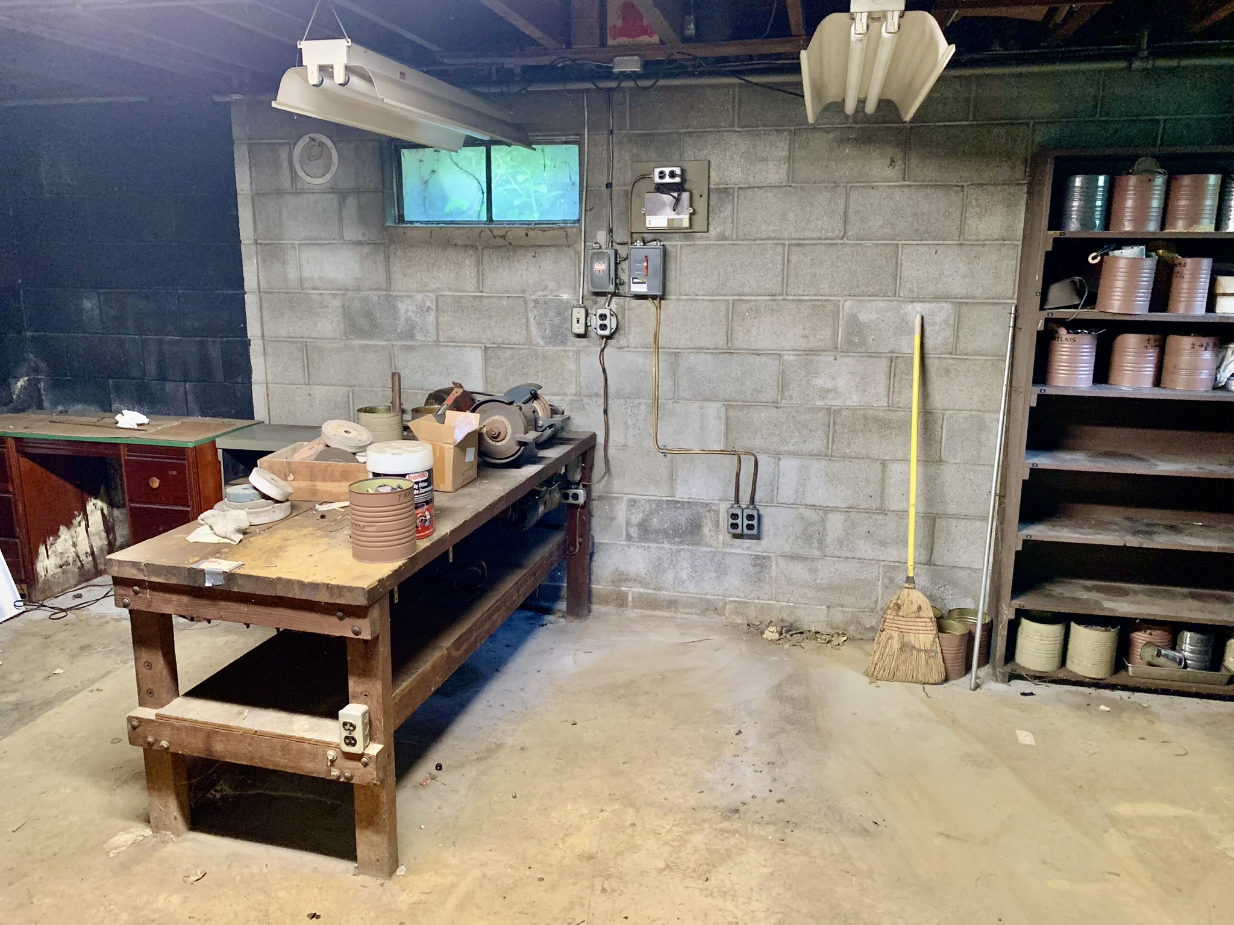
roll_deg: +0.3
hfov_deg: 67.3
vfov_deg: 53.1
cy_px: 462
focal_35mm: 26
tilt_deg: -11.8
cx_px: 617
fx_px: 927
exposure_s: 1/30
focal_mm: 4.25
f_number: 1.8
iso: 500
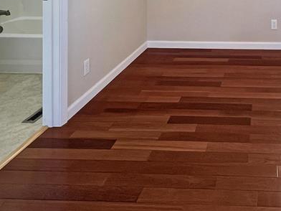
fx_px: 276
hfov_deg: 48.4
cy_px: -46
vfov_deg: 33.5
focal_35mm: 34
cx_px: 252
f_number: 1.8
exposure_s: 1/187
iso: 32
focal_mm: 1.57
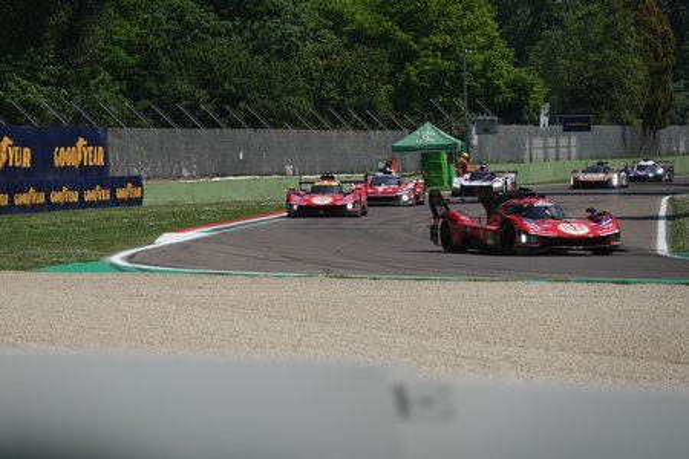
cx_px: 344
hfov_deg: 7.4
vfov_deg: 5.0
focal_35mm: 277
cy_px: 230
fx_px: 5301
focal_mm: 101.58
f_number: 4
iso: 100
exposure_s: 1/1600
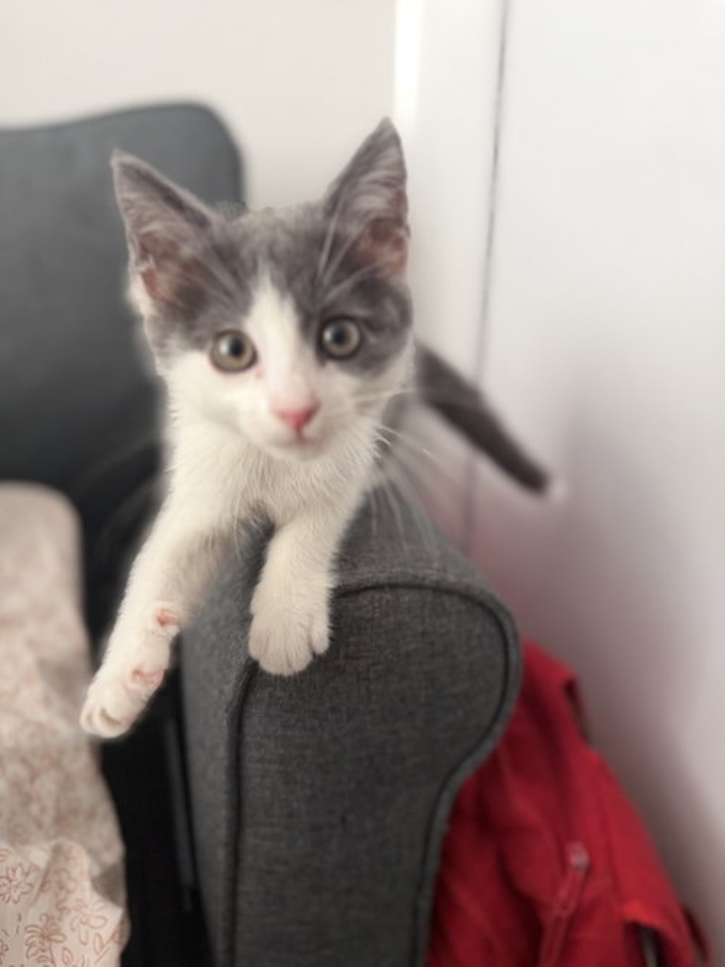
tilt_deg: -19.5
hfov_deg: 56.8
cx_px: 362
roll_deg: -1.6
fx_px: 670
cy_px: 484
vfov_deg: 71.6
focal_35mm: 24
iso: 250
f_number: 1.78
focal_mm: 6.76
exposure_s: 1/60
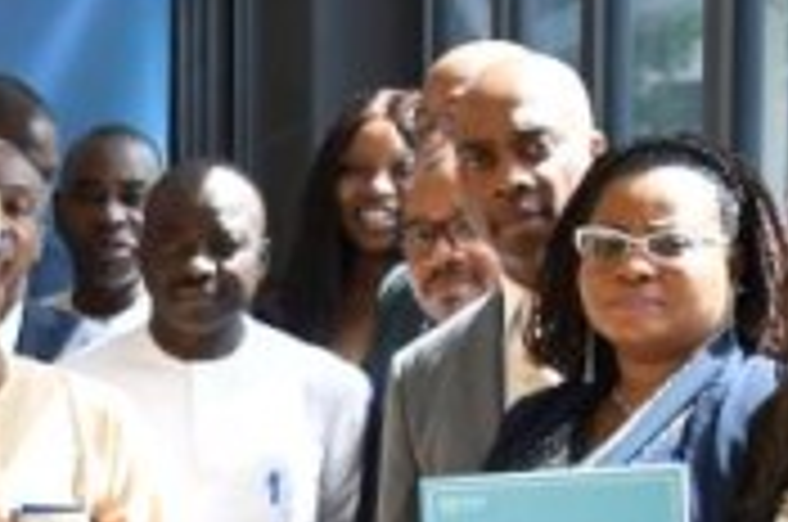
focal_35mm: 192
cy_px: 828
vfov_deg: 7.0
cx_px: -378
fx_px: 4195
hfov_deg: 10.4
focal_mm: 28
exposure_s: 1/200
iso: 800
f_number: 7.1
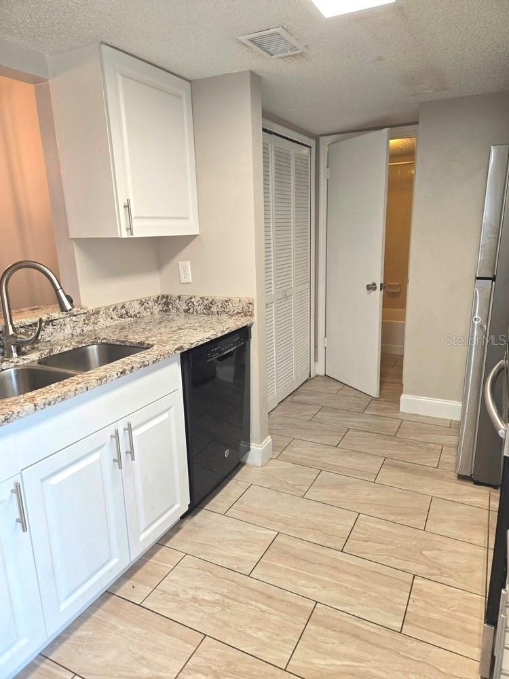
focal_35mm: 23
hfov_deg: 58.9
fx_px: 451
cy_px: 340
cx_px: 254
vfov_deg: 73.9
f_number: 1.8
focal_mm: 5.4
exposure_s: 1/60
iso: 64
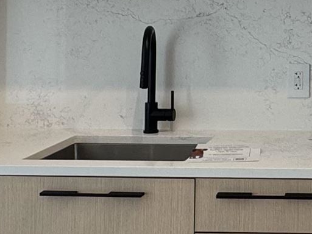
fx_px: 757
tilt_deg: +1.8
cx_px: 375
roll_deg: -0.5
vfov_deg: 17.1
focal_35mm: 84
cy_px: -18
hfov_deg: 21.6
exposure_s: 1/120
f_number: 2.2
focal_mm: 2.22
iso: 64
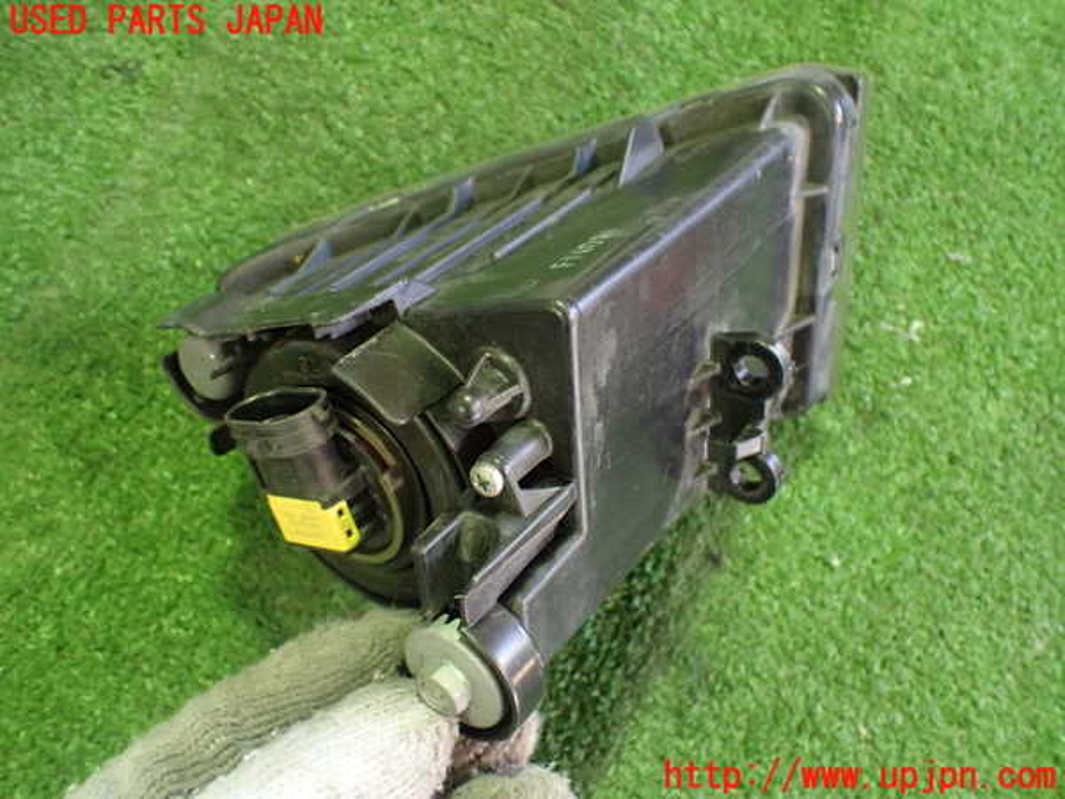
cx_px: 532
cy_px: 400
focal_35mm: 30
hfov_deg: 60.0
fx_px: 923
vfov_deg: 46.8
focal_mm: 5.4
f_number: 2.3
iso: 800
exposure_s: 1/40
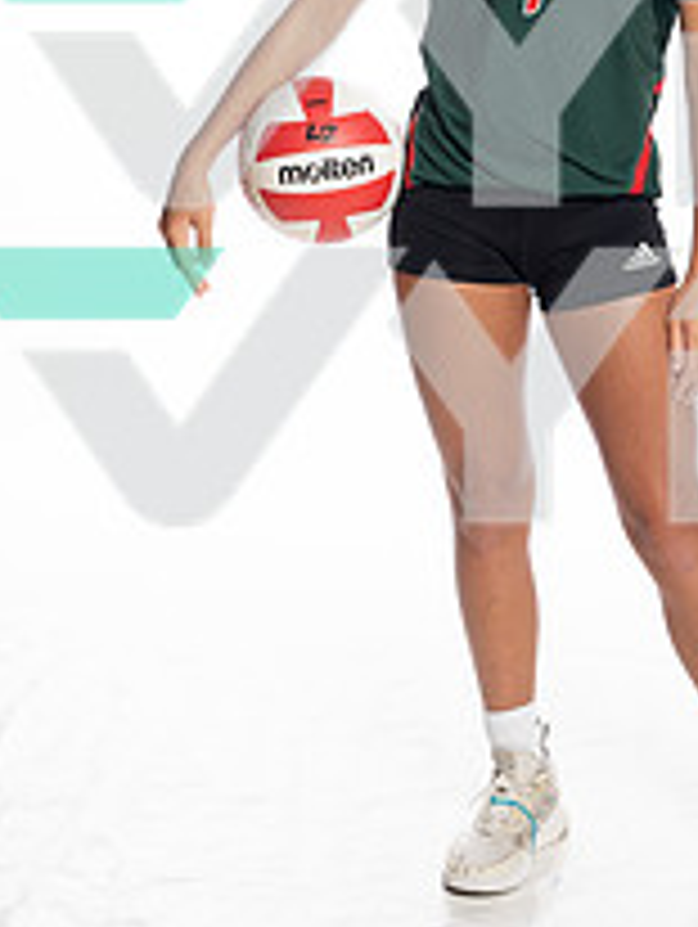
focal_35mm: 105
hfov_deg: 14.0
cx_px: 626
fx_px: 2817
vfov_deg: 18.4
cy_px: 72
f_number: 8
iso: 400
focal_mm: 50
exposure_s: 1/250
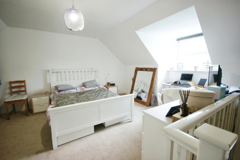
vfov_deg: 77.2
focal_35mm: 15
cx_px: 120
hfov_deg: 100.4
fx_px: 100
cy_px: 80
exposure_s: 1/30
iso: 250
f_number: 4
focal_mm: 10
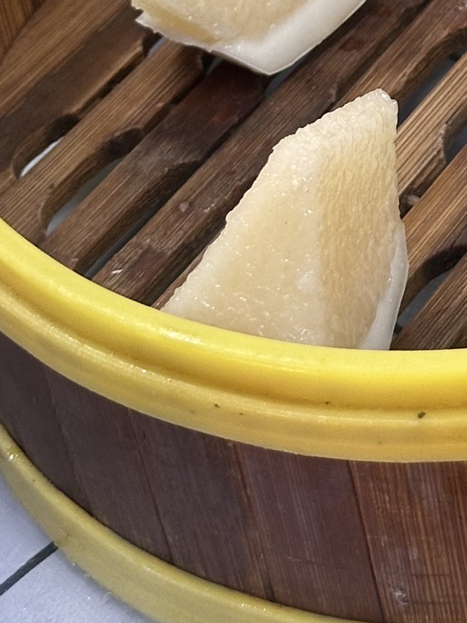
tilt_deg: -36.0
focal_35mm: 139
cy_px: -161
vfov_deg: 13.7
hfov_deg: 10.6
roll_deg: +9.0
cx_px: 457
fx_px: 2501
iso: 160
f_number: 1.78
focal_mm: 6.86
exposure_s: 1/50
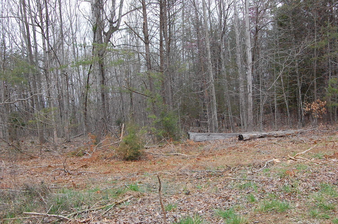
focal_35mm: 39
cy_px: 112
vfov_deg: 34.1
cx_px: 169
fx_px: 366
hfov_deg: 49.6
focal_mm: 26
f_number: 13
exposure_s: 1/640
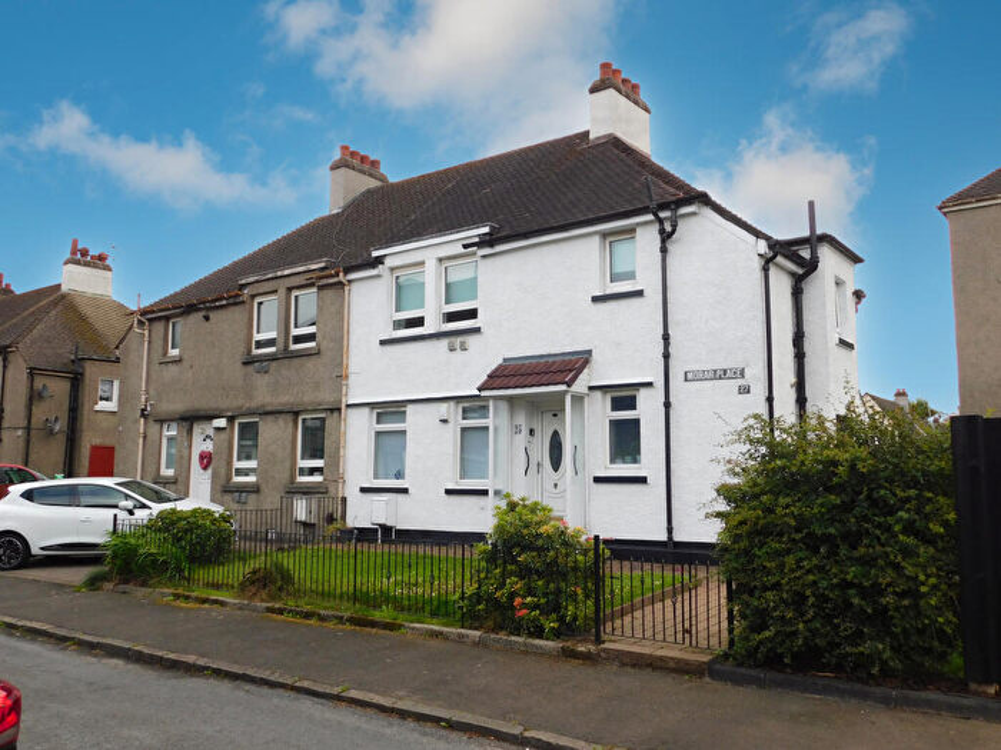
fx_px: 868
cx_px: 500
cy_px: 375
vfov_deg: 46.8
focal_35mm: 30
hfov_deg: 60.0
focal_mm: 5.3
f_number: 3.2
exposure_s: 1/400
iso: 125
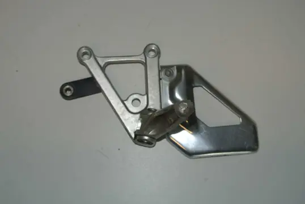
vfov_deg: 25.1
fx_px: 458
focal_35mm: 54
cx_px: 152
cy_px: 102
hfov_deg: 36.8
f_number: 5
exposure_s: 1/60
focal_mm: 20.3
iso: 200
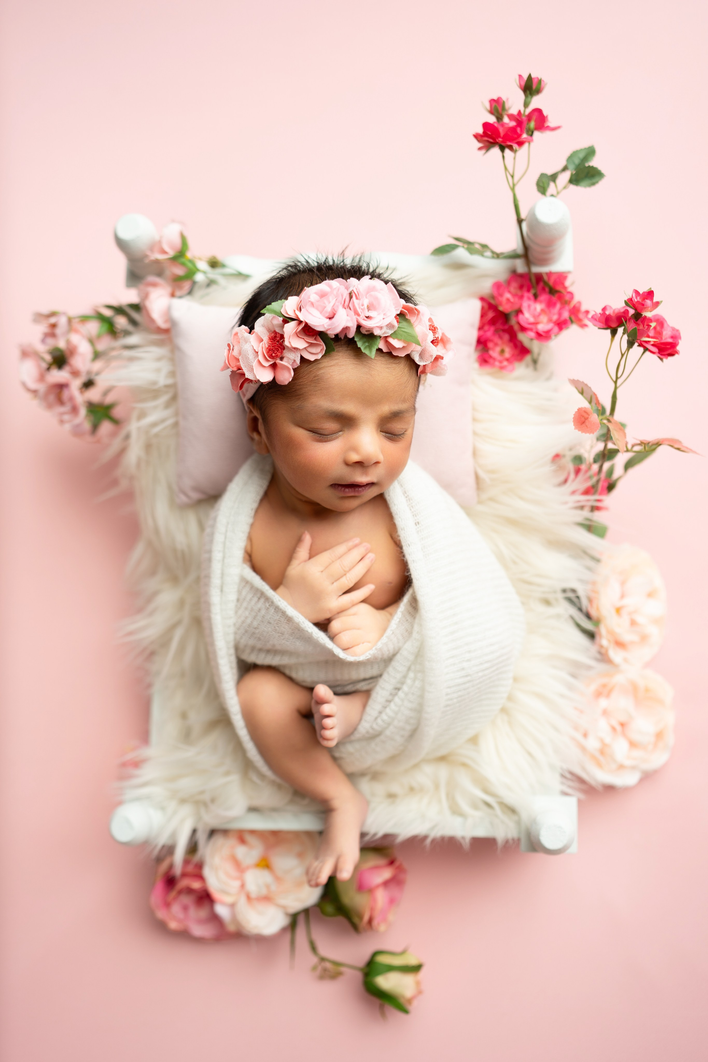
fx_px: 1032
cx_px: 354
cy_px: 531
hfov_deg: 37.9
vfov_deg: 54.4
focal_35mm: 35
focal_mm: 35
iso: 100
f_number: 2.2
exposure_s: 1/200
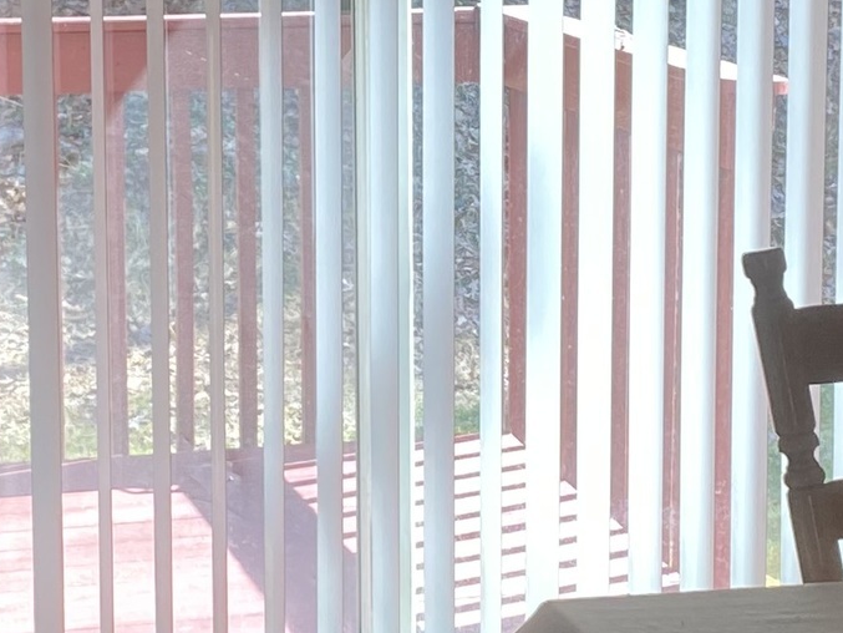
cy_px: 194
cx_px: 479
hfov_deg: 16.7
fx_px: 2874
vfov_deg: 12.5
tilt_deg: -10.6
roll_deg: -0.2
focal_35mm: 118
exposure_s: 1/122
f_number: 1.8
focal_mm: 4.25
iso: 80
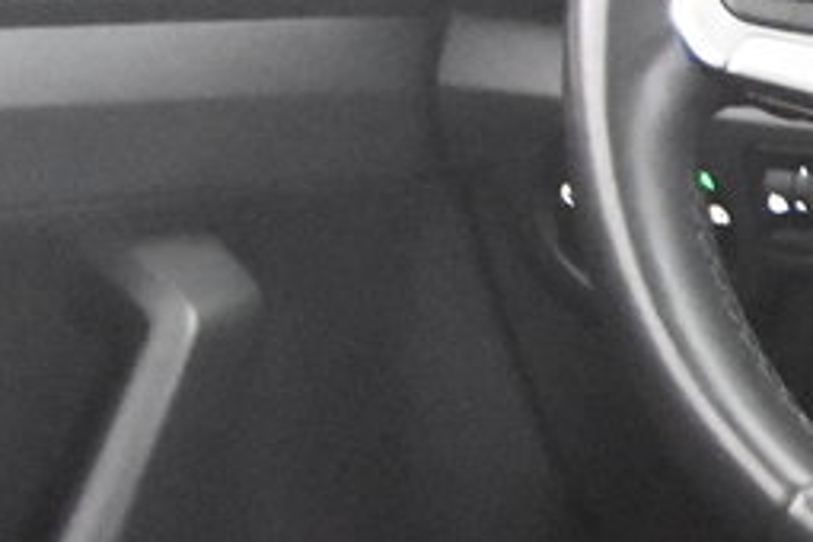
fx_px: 4087
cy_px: 349
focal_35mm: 181
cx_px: 1629
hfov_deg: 10.4
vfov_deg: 7.6
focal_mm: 24
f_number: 3
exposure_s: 1/40
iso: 12800
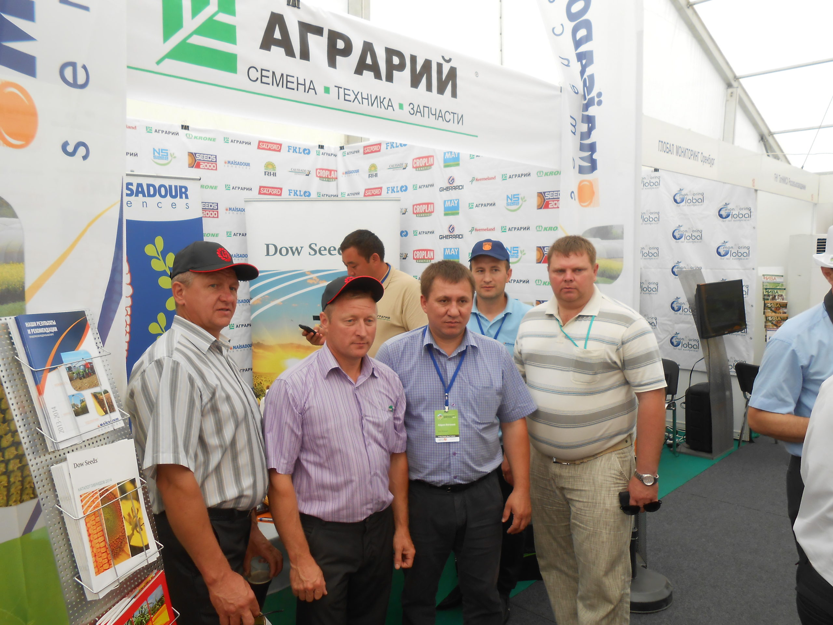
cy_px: 312
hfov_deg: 67.3
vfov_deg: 53.1
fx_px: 626
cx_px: 416
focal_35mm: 26
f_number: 3.5
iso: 80
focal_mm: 4.6
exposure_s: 1/80
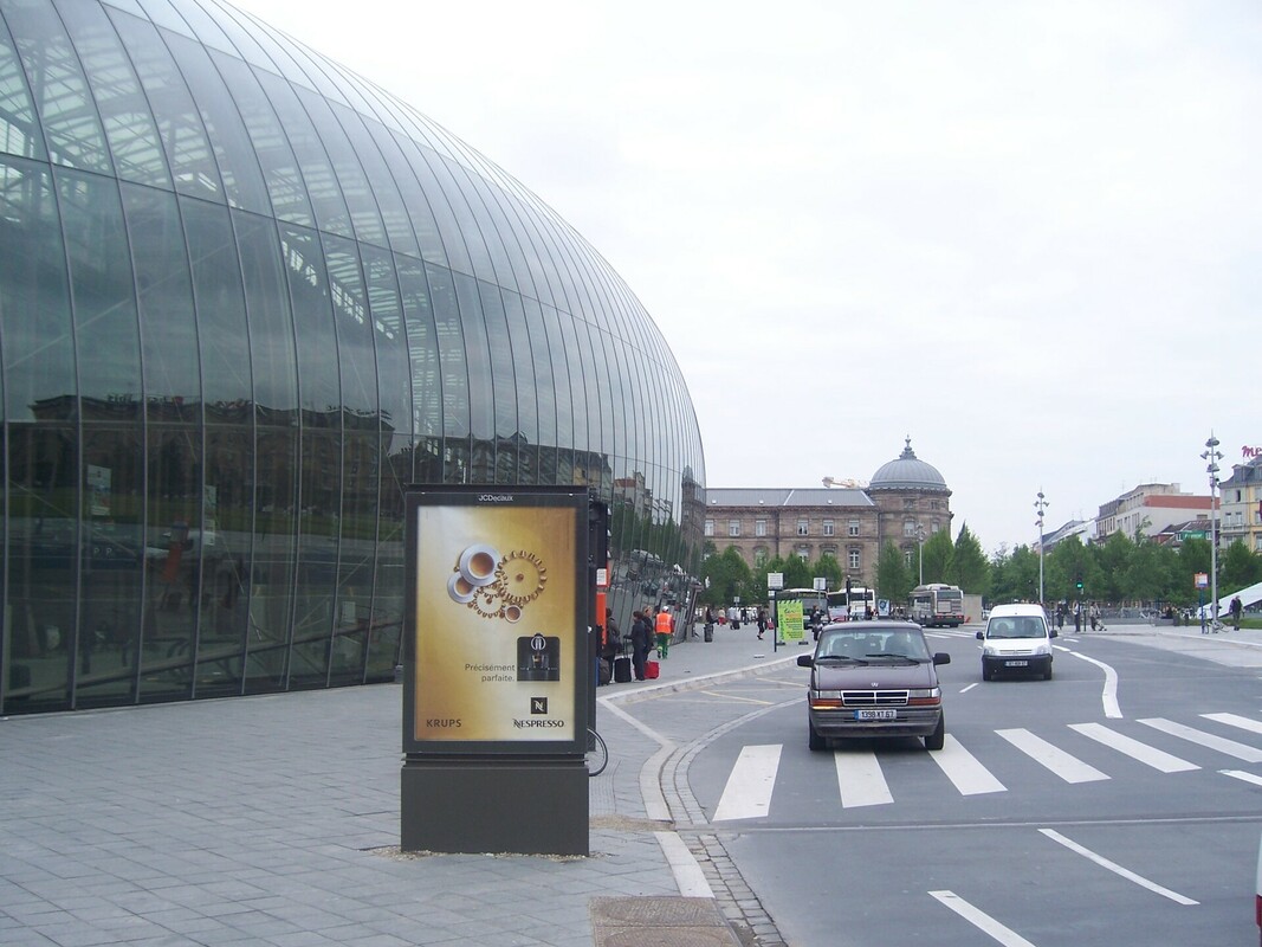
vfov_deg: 39.6
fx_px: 1312
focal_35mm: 36
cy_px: 474
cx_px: 631
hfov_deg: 51.4
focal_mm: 6.2
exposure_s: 1/800
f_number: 2.8
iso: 80
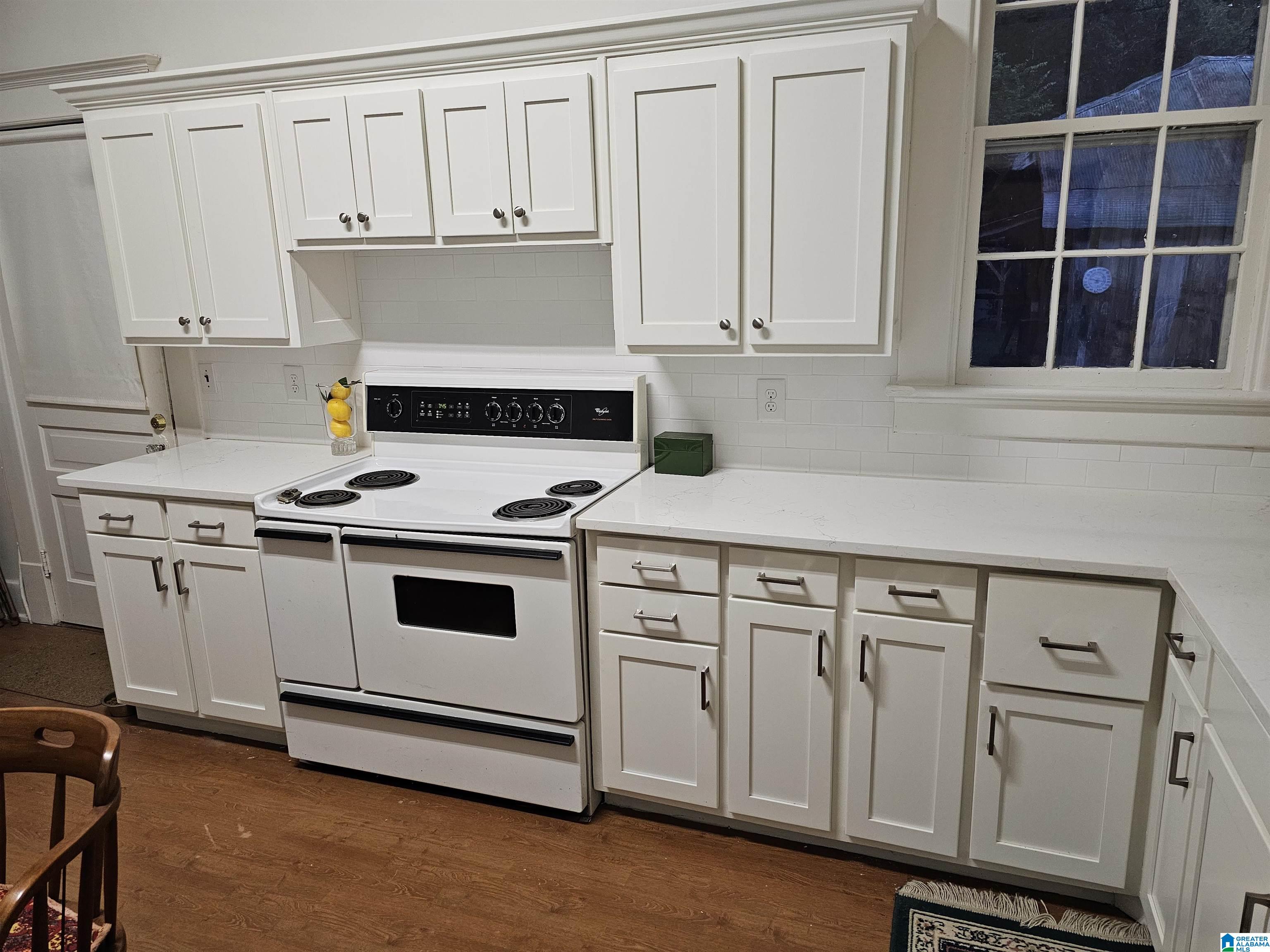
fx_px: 844
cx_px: 635
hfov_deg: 73.9
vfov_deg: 58.9
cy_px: 476
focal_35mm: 23
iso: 500
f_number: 1.7
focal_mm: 6.3
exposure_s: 1/120
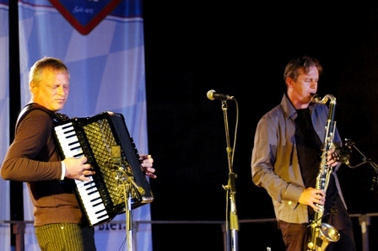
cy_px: 126
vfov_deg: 11.4
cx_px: 189
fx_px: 1259
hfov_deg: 17.1
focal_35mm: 120
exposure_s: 1/60
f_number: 3.2
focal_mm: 80
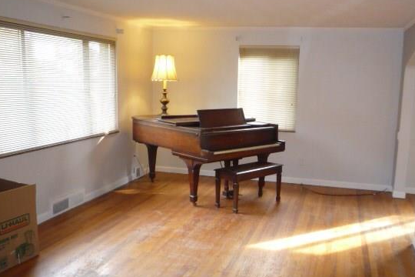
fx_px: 426
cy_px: 152
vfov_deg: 35.9
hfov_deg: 51.7
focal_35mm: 37
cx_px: 238
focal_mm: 5.2
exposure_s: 1/30
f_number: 3.3
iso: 320
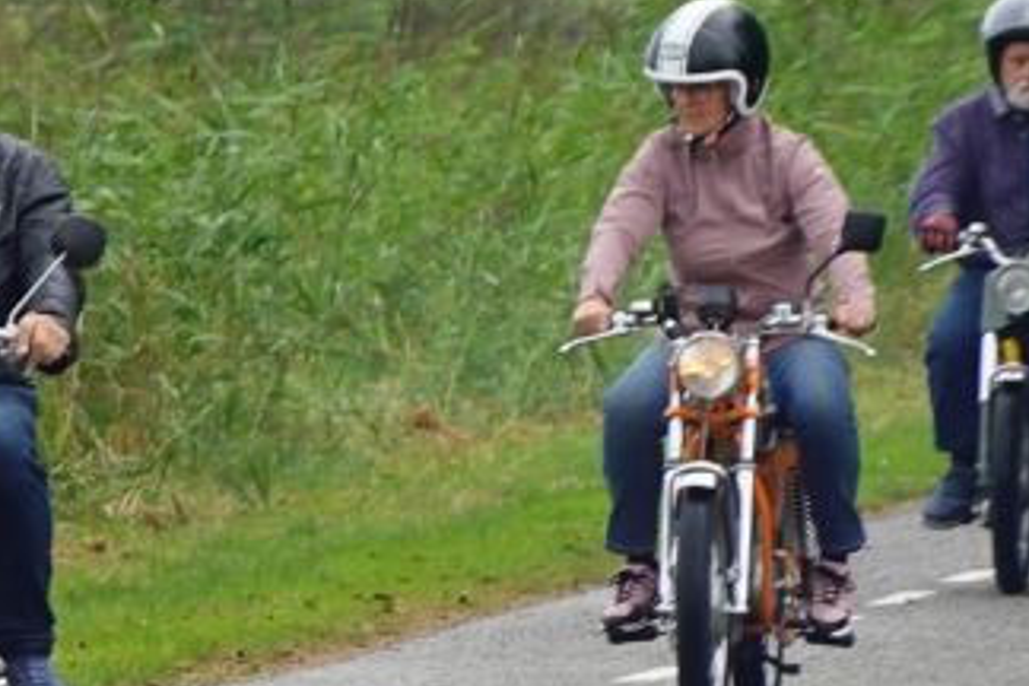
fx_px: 23179
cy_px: 400
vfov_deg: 1.7
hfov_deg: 2.5
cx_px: -622
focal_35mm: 811
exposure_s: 1/250
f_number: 5.6
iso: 125
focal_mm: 63.55
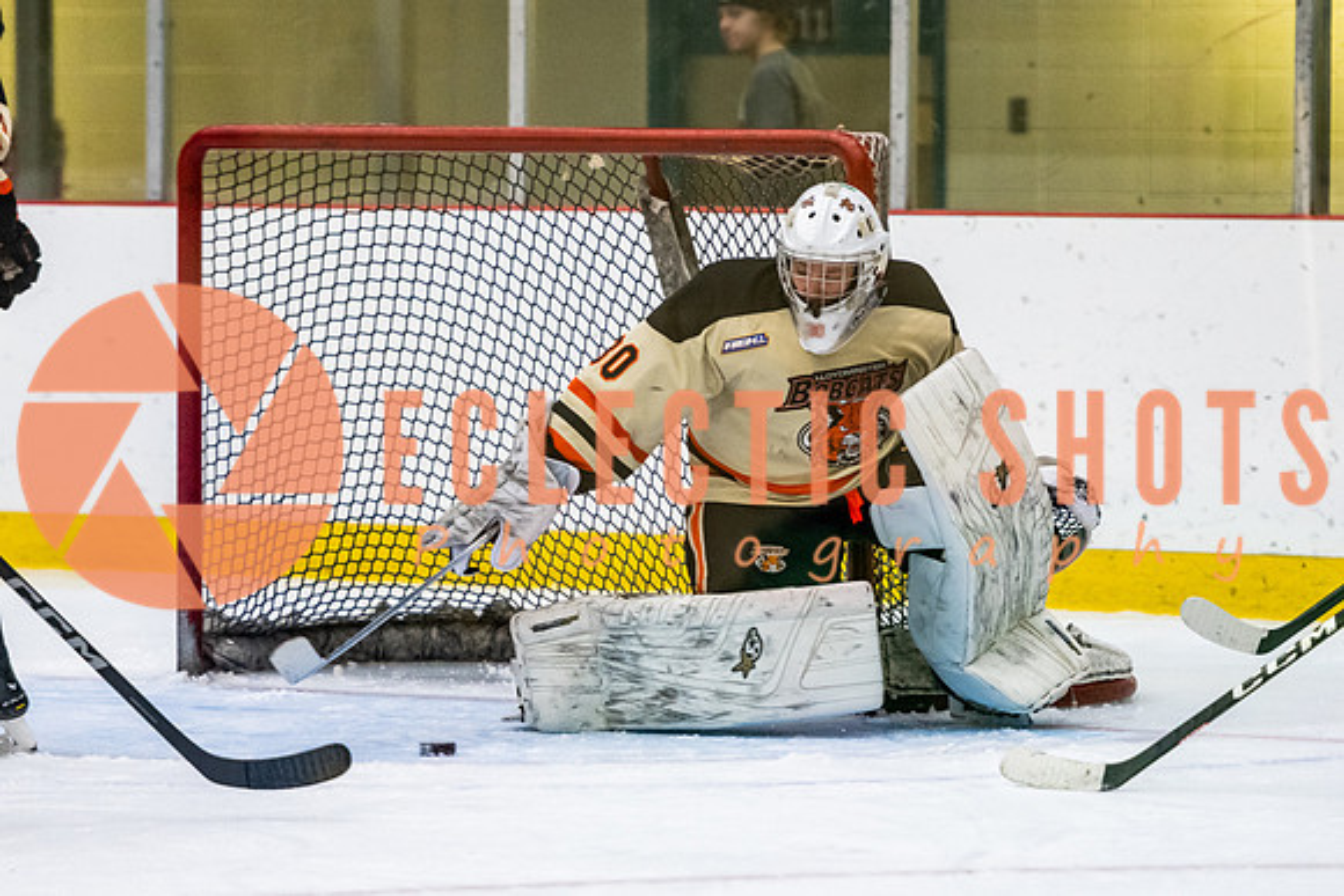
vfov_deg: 5.3
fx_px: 9686
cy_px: 530
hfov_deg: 7.9
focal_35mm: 259
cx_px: 758
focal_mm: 170
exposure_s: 1/640
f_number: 3.2
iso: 3200
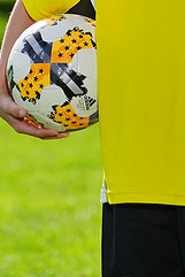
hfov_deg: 2.5
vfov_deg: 3.8
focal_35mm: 543
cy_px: -41
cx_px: 147
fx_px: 4179
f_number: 8
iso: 100
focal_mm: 226
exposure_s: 1/200
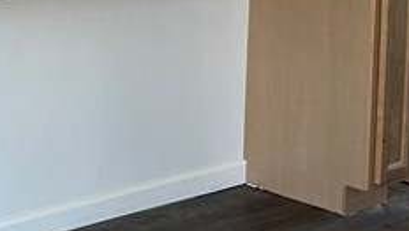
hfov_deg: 16.2
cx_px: -130
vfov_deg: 9.4
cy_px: -130
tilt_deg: -7.3
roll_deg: -0.5
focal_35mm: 125
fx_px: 1357
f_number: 1.5
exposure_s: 1/60
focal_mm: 5.7
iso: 80
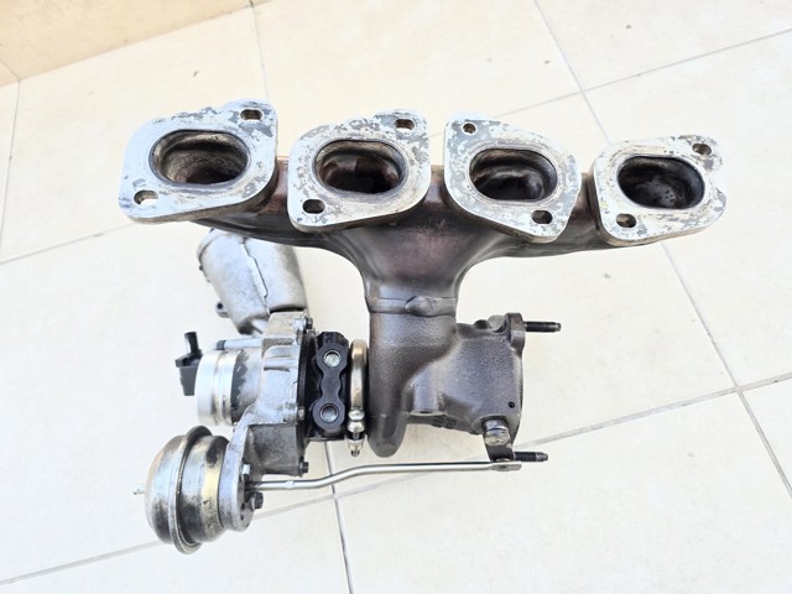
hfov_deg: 73.9
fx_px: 526
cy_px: 297
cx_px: 396
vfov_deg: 58.9
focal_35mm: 23
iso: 160
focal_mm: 6.3
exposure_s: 1/180
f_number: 1.7
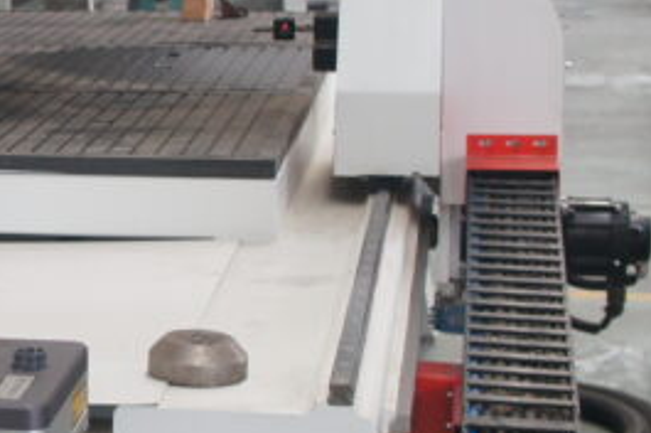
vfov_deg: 11.2
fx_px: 2202
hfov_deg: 15.5
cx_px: -319
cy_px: 204
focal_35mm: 122
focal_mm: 21
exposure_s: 1/60
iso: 400
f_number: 4
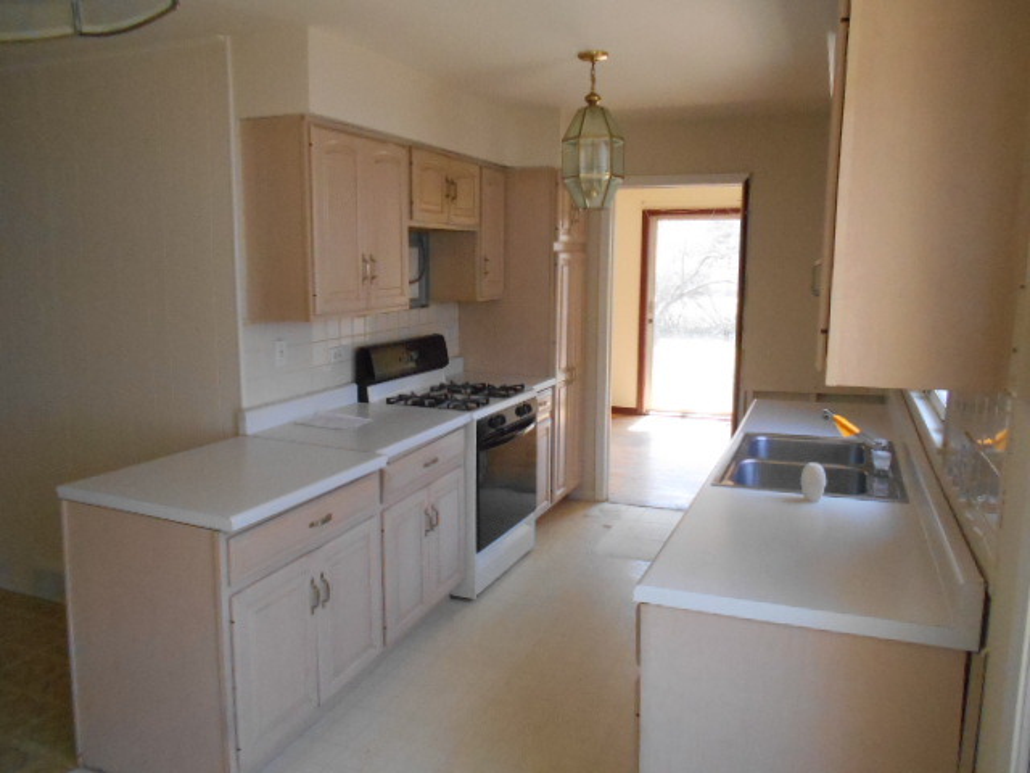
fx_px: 774
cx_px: 515
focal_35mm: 26
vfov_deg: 53.1
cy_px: 386
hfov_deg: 67.3
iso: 800
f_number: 3.2
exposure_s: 1/250
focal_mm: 4.6
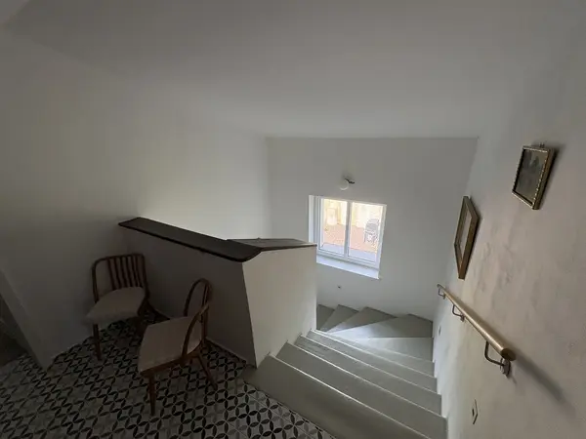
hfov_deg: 102.1
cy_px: 220
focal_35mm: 14
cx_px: 293
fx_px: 237
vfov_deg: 85.7
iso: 100
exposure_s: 1/131
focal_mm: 2.22
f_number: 2.2
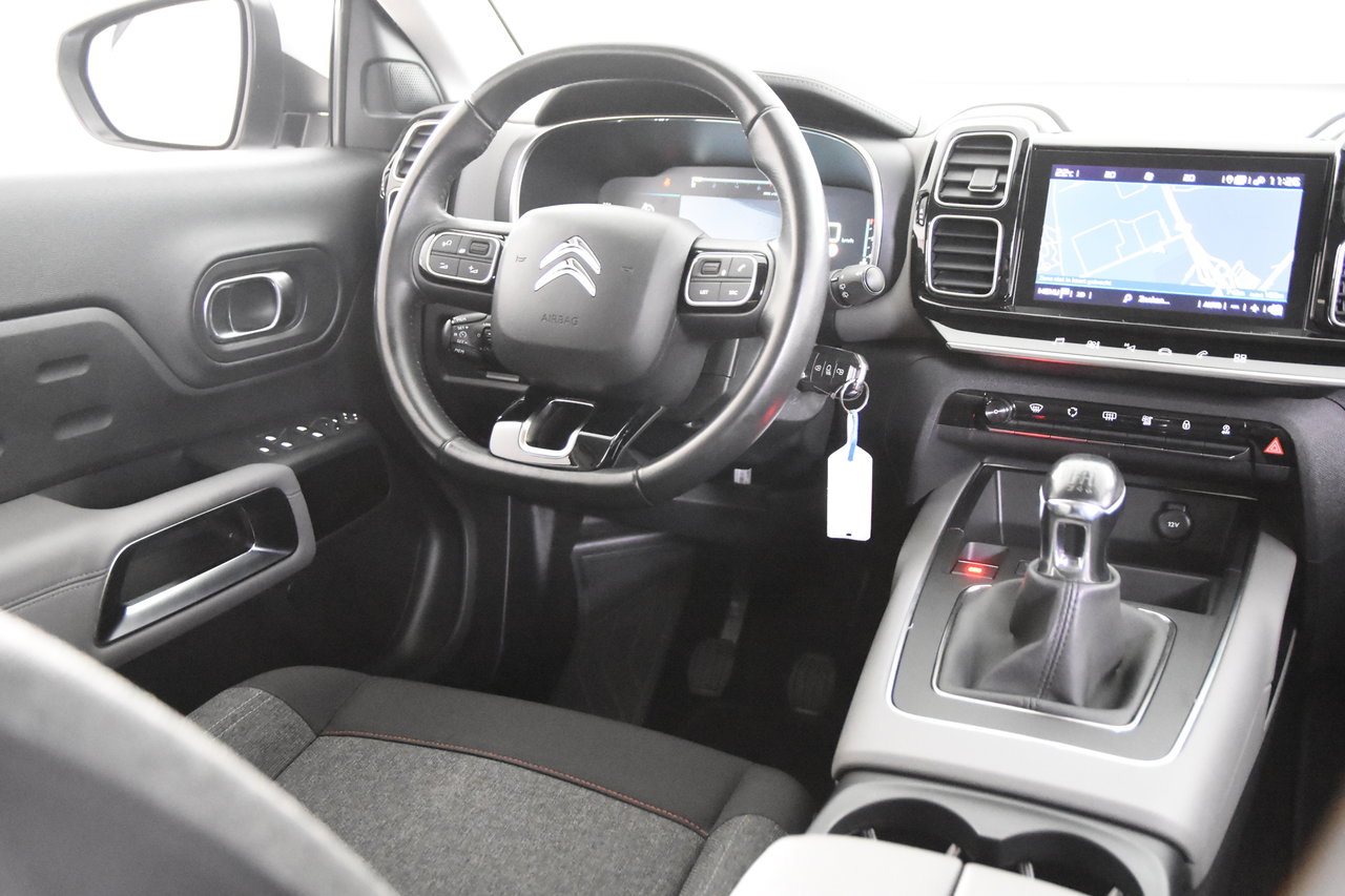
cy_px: 448
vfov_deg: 36.9
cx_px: 672
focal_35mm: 36
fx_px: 1345
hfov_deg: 53.1
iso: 11400
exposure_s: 1/40
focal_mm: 24
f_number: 3
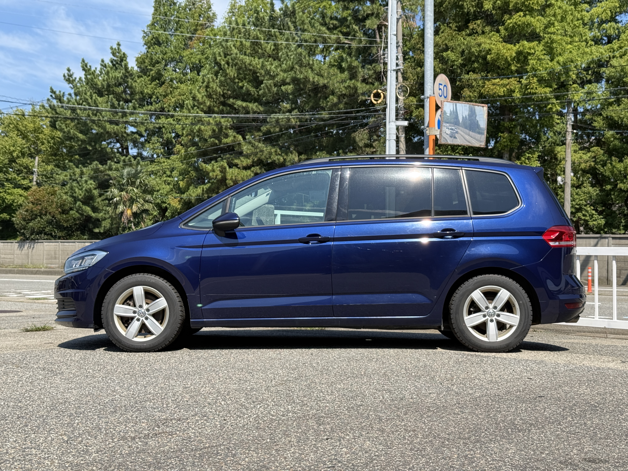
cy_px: 236
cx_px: 314
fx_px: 871
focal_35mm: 48
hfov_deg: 39.7
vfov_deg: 30.3
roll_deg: +0.0
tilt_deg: +1.2
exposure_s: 1/2342
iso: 100
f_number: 1.78
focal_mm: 6.76
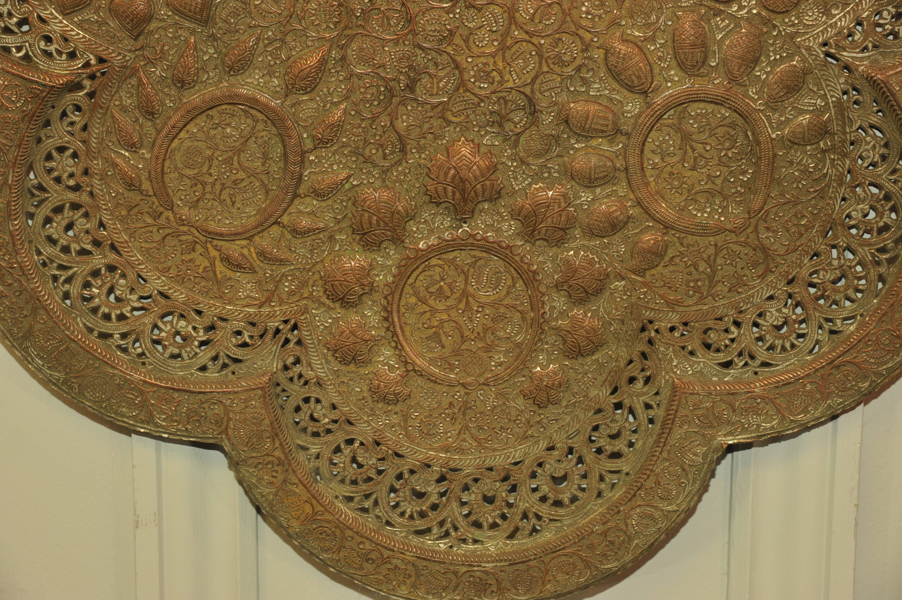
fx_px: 2303
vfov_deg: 14.8
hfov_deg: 22.2
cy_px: 300
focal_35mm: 92
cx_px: 451
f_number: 9
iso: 1250
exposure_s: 1/60
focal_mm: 92
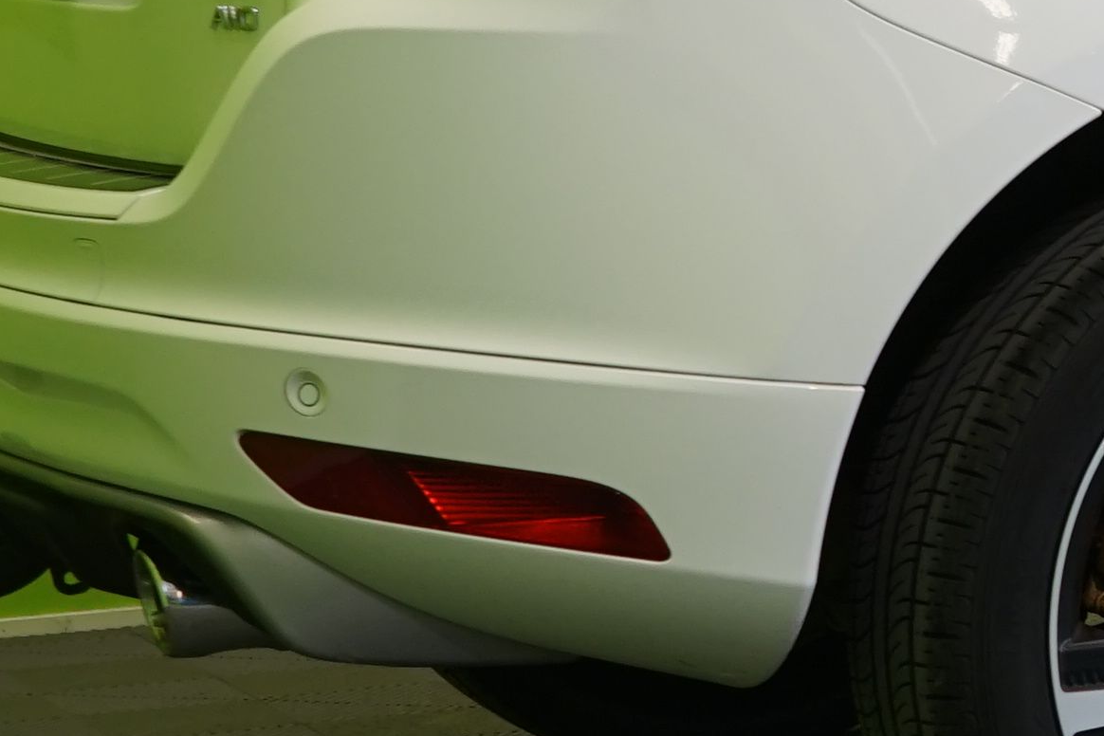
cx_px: 1919
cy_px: 123
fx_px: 5060
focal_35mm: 165
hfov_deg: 11.6
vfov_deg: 8.3
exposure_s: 1/40
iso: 400
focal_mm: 32
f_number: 6.3
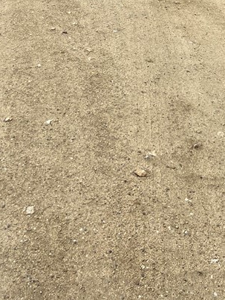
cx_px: 125
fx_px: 571
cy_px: -74
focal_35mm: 66
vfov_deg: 25.8
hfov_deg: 22.3
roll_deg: +0.5
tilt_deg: -8.5
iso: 50
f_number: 1.5
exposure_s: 1/8696
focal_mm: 5.7
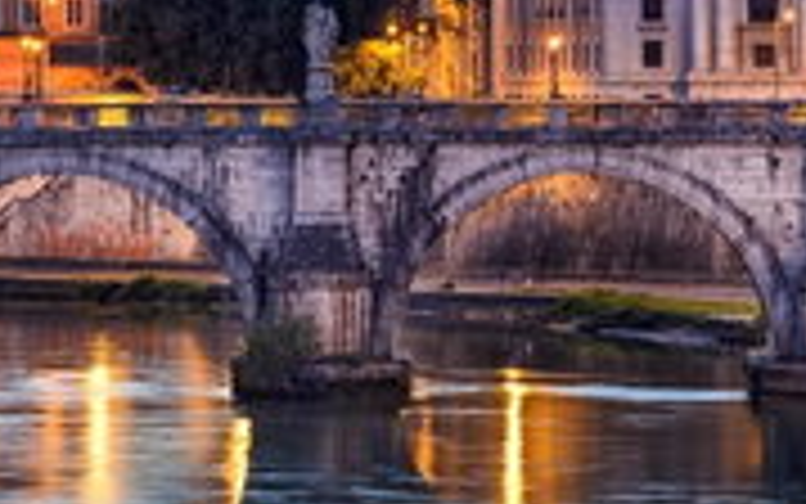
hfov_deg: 5.6
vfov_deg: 3.5
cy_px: -112
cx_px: 259
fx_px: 8262
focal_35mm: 376
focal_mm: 110
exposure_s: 3
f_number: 8
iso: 100
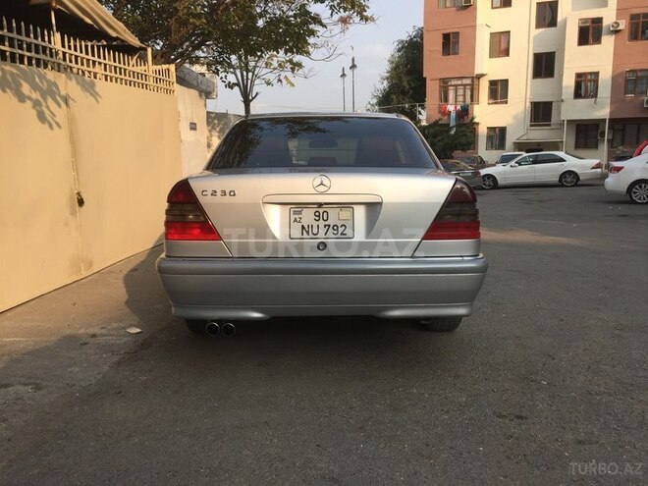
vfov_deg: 48.2
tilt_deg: -13.3
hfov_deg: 61.7
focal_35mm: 29
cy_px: 243
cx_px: 324
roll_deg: +0.5
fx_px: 543
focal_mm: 4.15
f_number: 2.2
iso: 32
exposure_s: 1/842
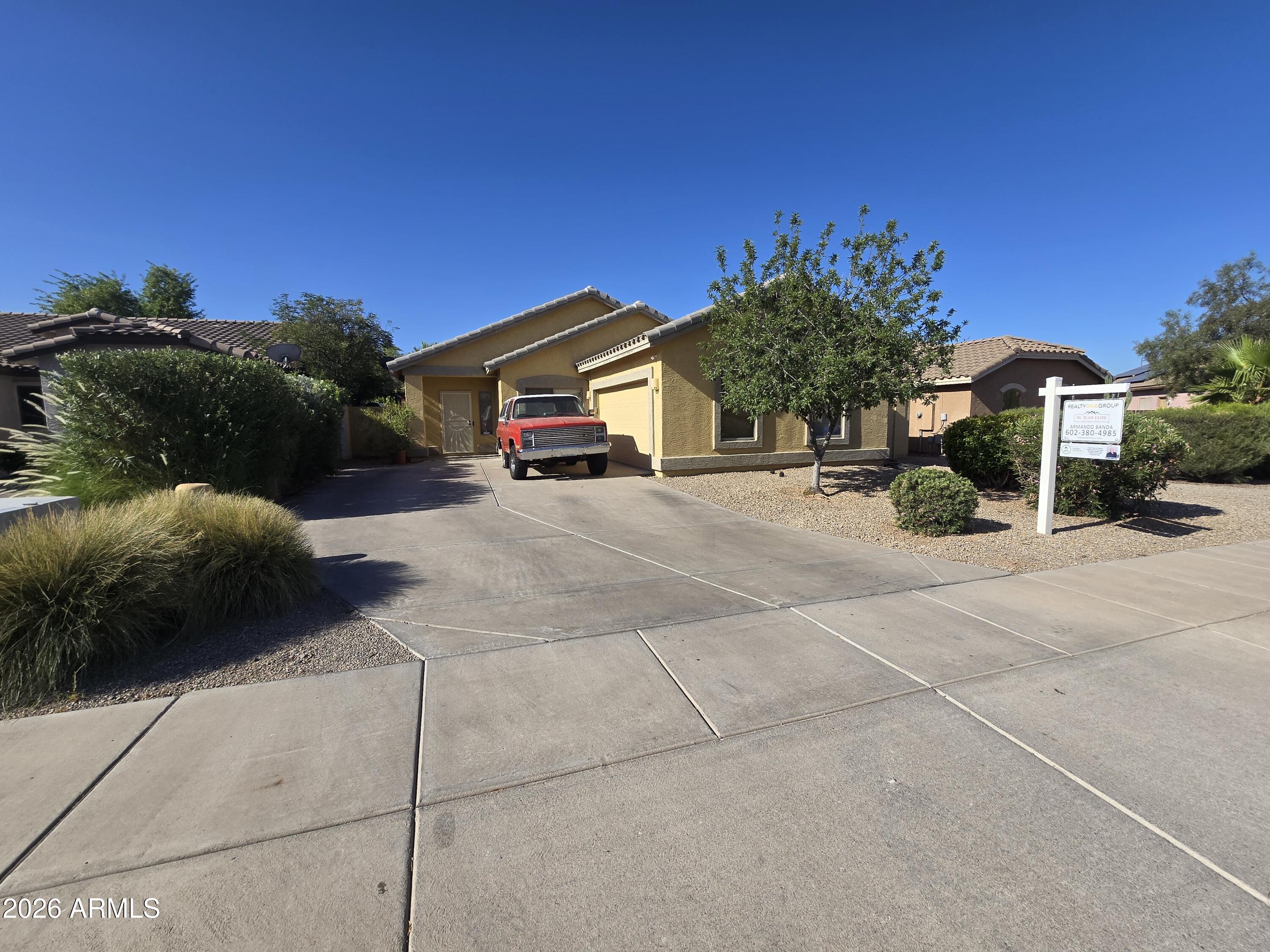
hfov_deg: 106.2
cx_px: 635
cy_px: 476
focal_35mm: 13
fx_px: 477
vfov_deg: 89.9
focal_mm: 2.2
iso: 50
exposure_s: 1/2859
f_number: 2.2
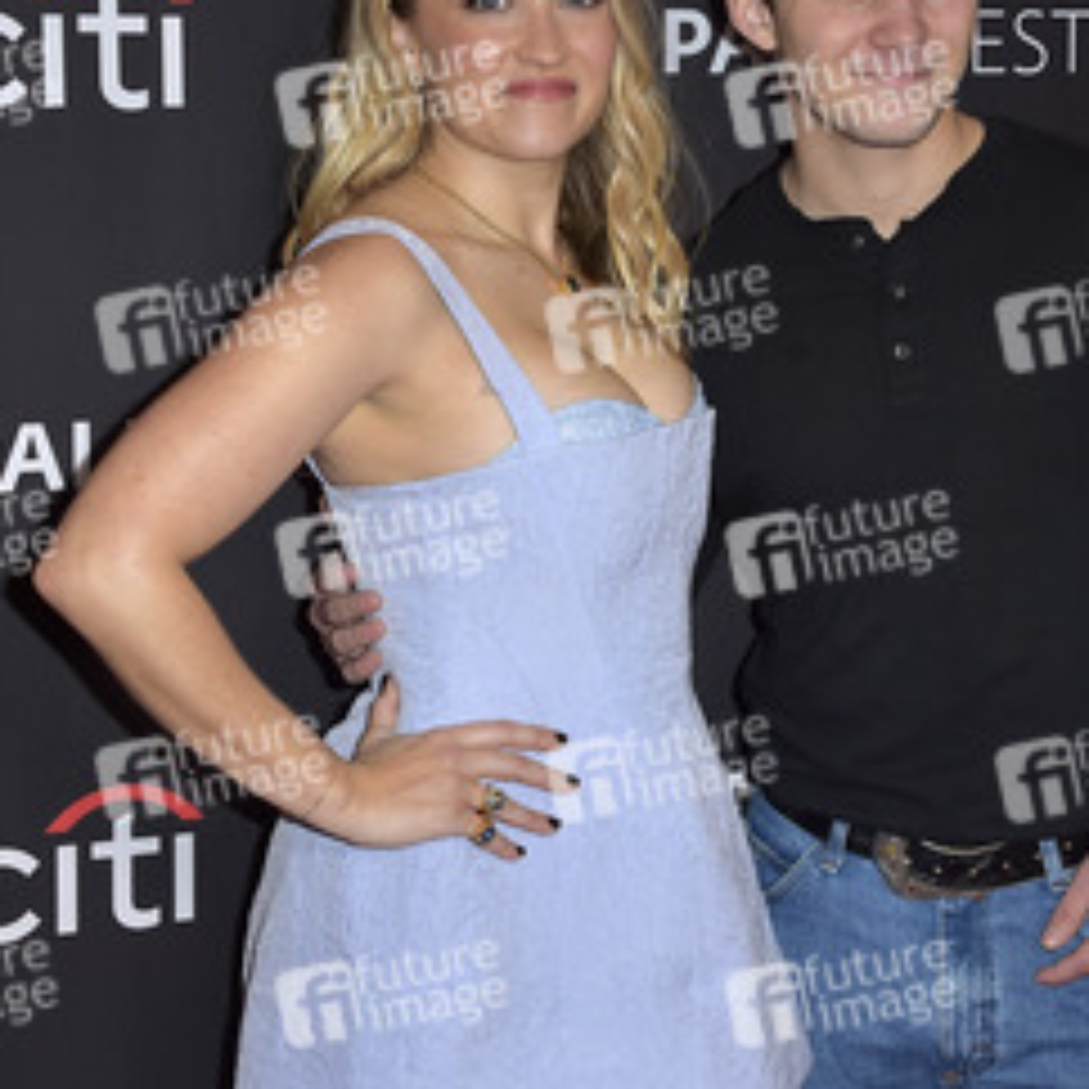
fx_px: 2705
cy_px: 432
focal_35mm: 76
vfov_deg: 22.7
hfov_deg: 22.7
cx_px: 720
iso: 320
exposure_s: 1/200
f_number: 6.3
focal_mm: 48
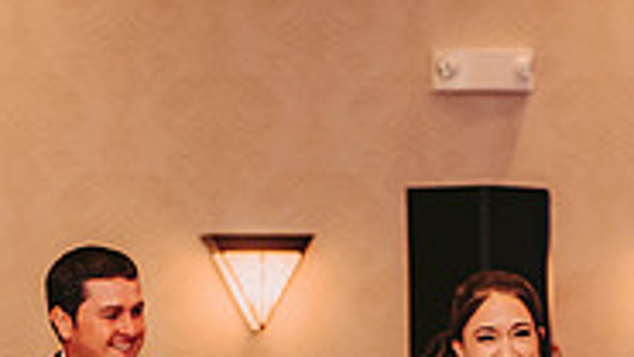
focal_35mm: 282
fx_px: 4740
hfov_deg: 7.6
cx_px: 470
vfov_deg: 4.3
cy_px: 572
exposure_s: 1/60
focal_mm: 86
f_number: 2.8
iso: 800
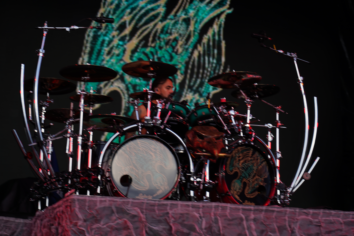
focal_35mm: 105
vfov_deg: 13.0
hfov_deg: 19.5
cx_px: 177
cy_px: 118
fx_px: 1032
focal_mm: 105
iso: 100
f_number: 4
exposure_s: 1/125
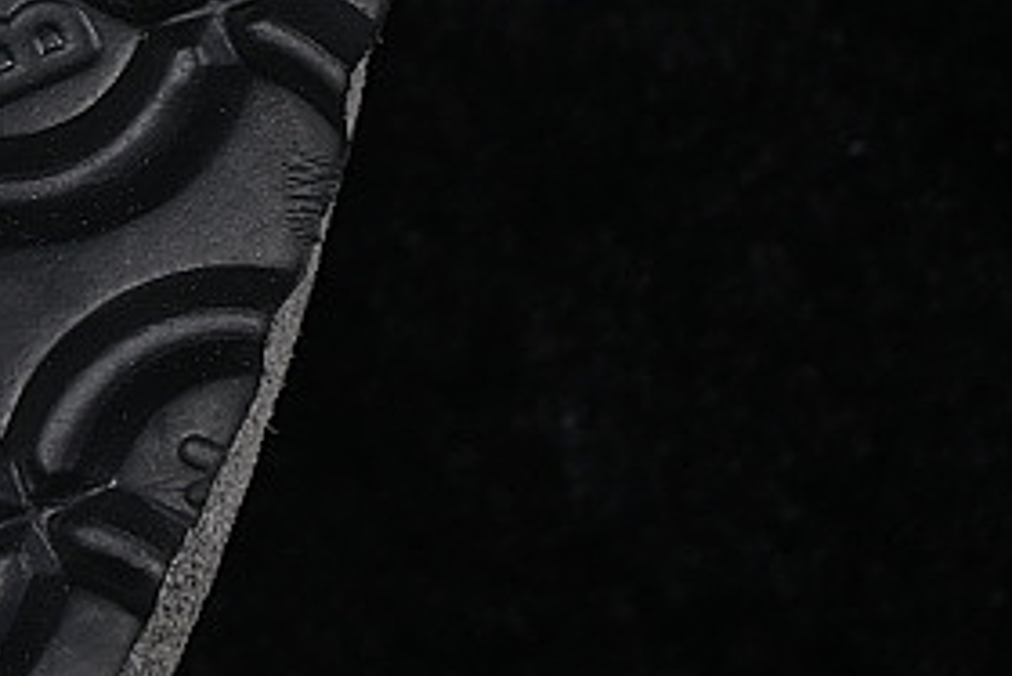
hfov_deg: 7.0
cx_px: -343
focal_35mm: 289
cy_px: -434
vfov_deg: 4.7
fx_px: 8128
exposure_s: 1/60
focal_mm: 50
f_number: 6.3
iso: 160
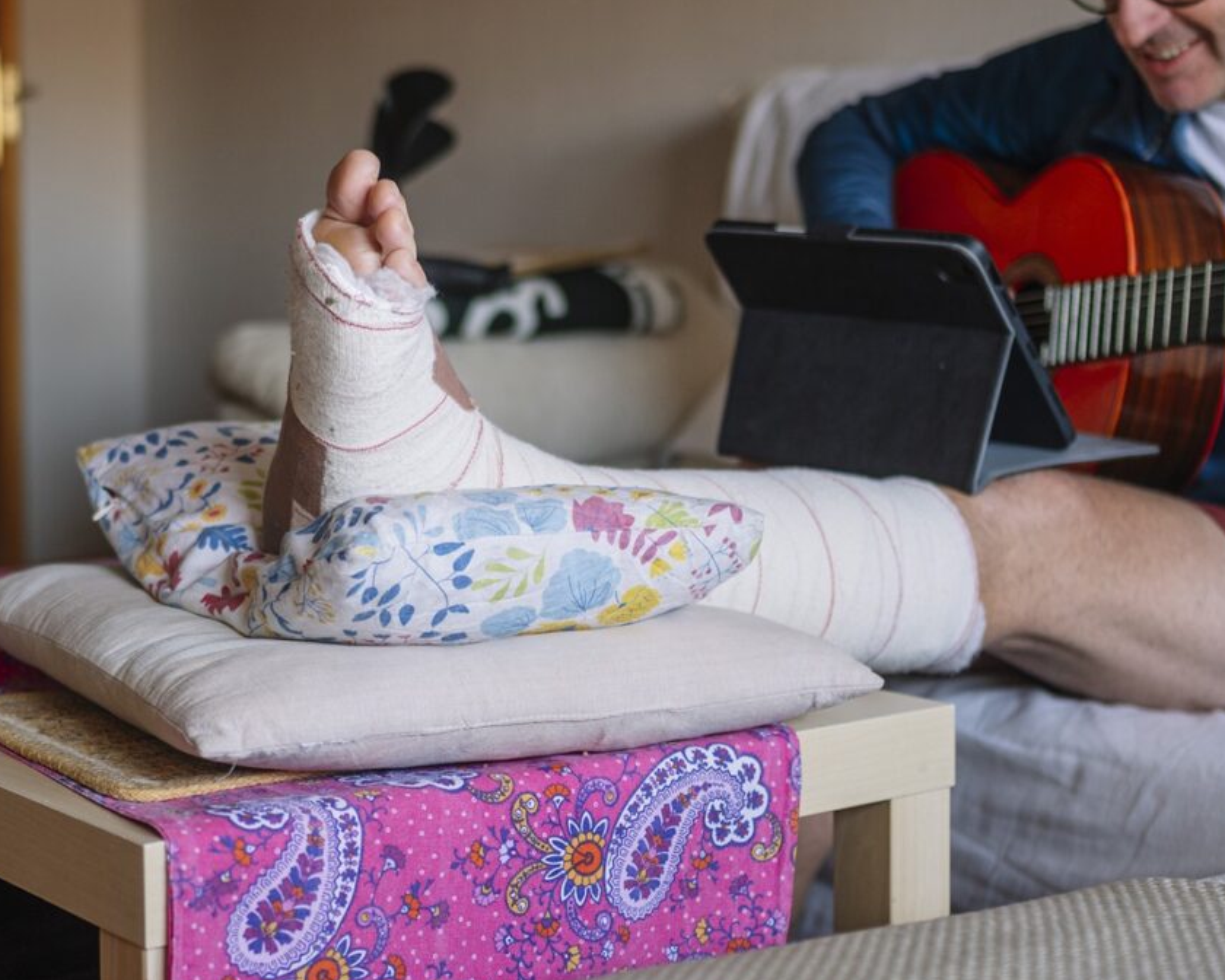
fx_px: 1450
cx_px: 518
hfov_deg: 45.6
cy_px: 492
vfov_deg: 37.3
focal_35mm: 40
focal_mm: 35
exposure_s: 1/200
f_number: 2
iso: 500
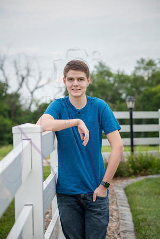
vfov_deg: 17.1
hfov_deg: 11.4
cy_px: 120
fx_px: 800
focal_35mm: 120
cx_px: 80
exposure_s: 1/640
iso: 640
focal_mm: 120
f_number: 6.3
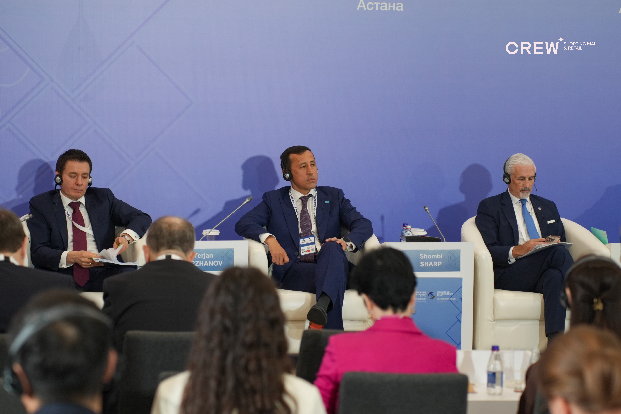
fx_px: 1932
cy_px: 207
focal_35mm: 112
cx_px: 310
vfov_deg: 12.2
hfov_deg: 18.3
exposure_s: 1/125
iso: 640
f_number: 2.8
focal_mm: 75
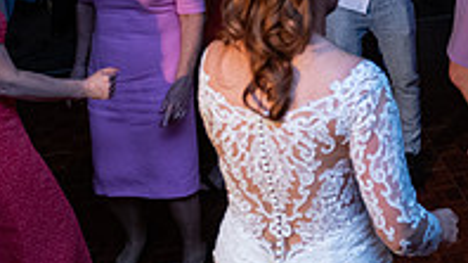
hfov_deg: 25.7
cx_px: 418
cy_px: 37
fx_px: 992
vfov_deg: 14.9
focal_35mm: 80
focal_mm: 26
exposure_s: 1/160
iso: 1000
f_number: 3.5
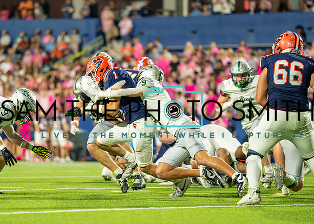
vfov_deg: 5.4
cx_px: 119
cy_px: 121
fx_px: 2398
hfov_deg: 7.5
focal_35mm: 269
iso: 3200
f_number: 2.8
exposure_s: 1/1600
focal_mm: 200
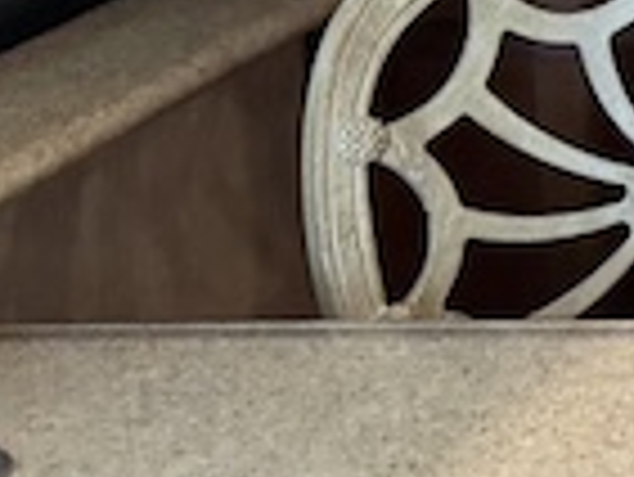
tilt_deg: -11.1
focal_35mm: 170
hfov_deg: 9.4
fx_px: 3116
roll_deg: -0.7
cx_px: 1835
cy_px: -369
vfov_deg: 8.4
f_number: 1.78
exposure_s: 1/53
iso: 500
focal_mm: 6.76
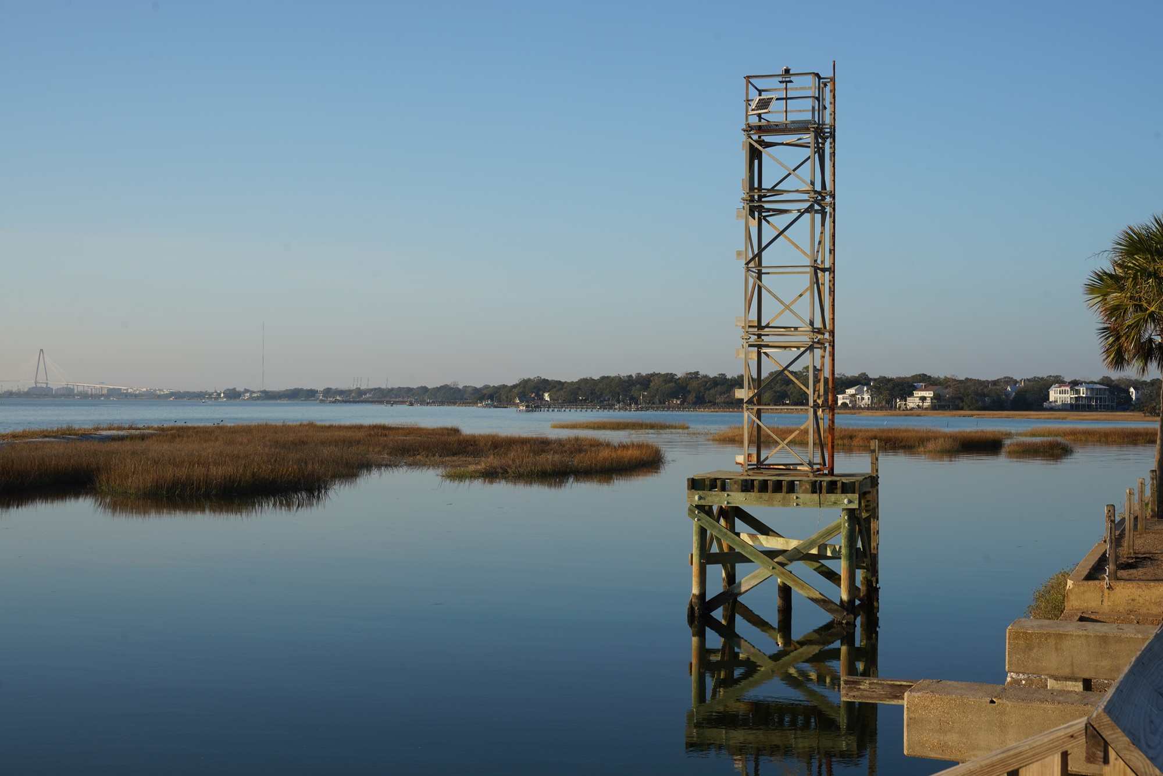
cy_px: 388
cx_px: 582
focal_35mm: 50
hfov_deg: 39.6
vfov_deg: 27.0
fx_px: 1615
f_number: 13
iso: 100
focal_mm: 50
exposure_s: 1/100
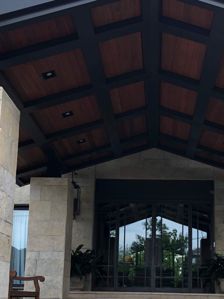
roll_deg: -1.4
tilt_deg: +10.2
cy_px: 219
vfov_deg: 34.3
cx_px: 157
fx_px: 475
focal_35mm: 55
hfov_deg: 26.3
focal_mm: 4
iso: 20
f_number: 1.8
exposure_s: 1/218
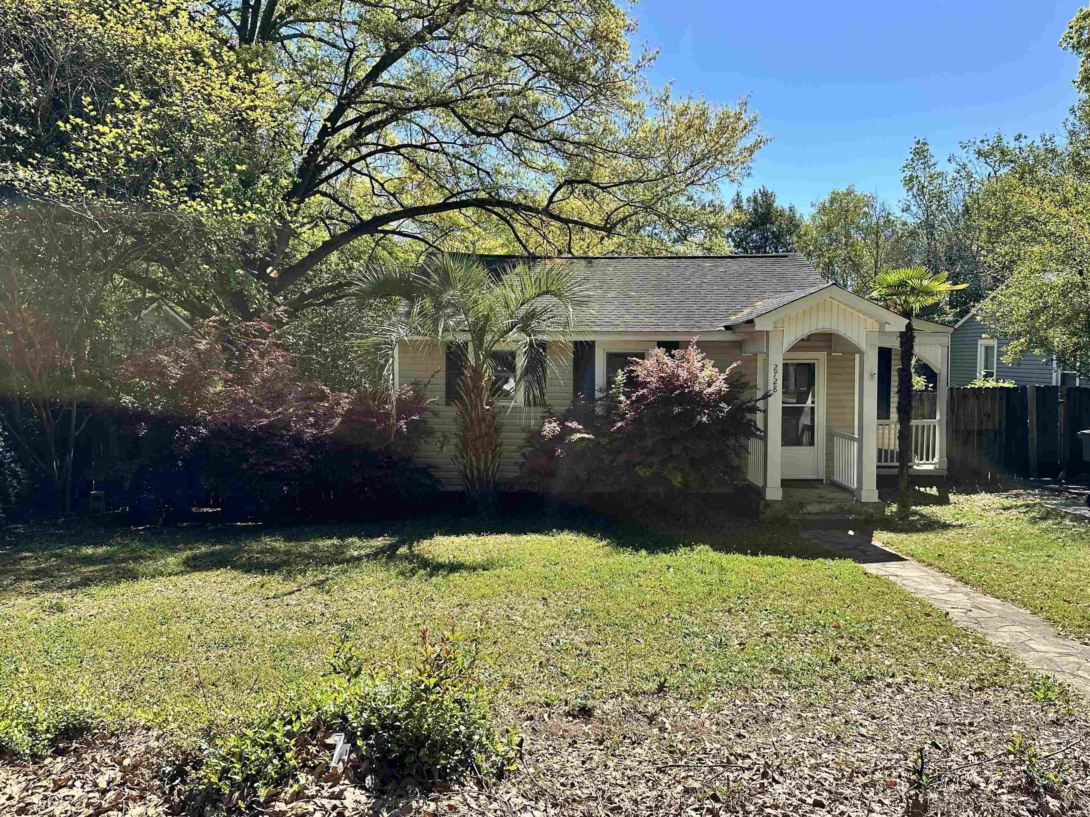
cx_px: 568
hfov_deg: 67.3
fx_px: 819
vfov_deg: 53.0
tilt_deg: -2.1
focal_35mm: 26
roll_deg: -0.3
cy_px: 385
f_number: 1.78
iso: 80
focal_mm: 6.86
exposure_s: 1/2410
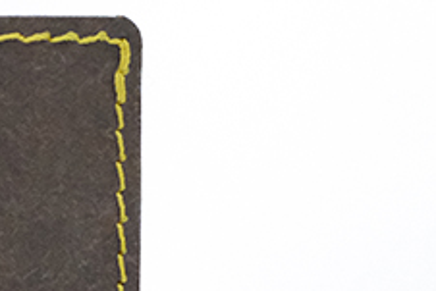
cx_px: -532
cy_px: 73
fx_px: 2254
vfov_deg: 7.4
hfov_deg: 10.0
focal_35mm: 186
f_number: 4
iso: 8000
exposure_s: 1/2000
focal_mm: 23
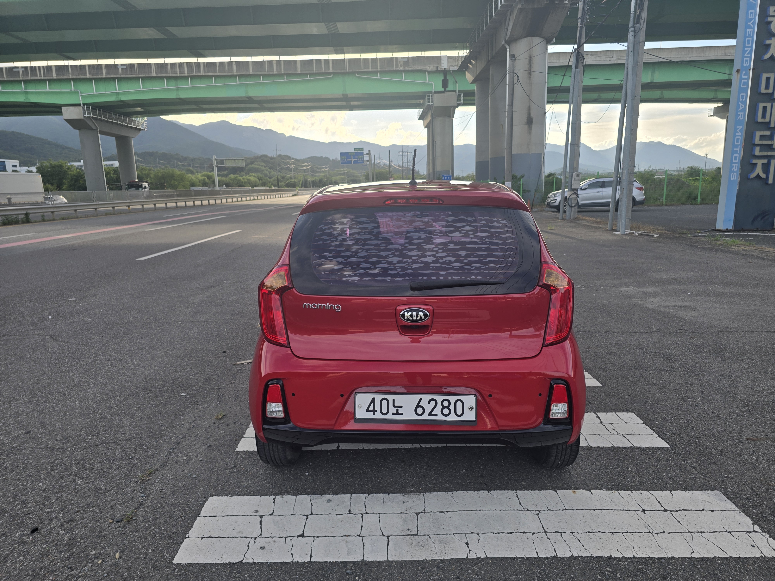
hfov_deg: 73.9
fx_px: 515
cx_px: 388
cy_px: 290
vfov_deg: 58.9
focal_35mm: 23
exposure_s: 1/472
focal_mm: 6.3
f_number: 1.7
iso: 12
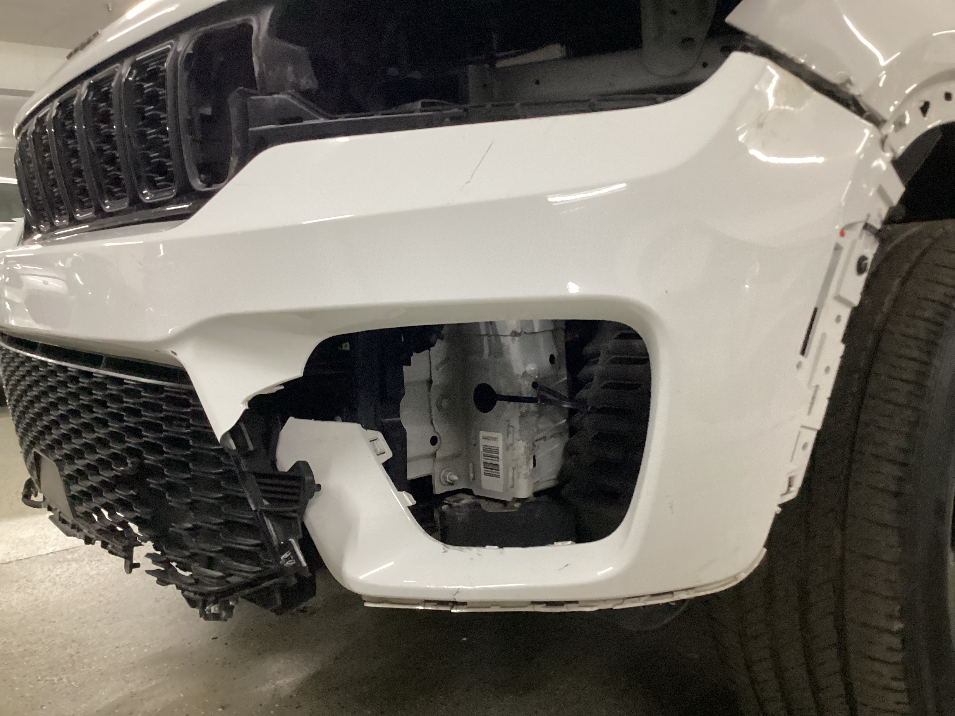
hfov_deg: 58.4
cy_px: 358
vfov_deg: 45.4
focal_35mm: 31
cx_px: 478
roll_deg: +1.9
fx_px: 855
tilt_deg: -6.9
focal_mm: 3.3
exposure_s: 1/60
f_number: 2.4
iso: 320
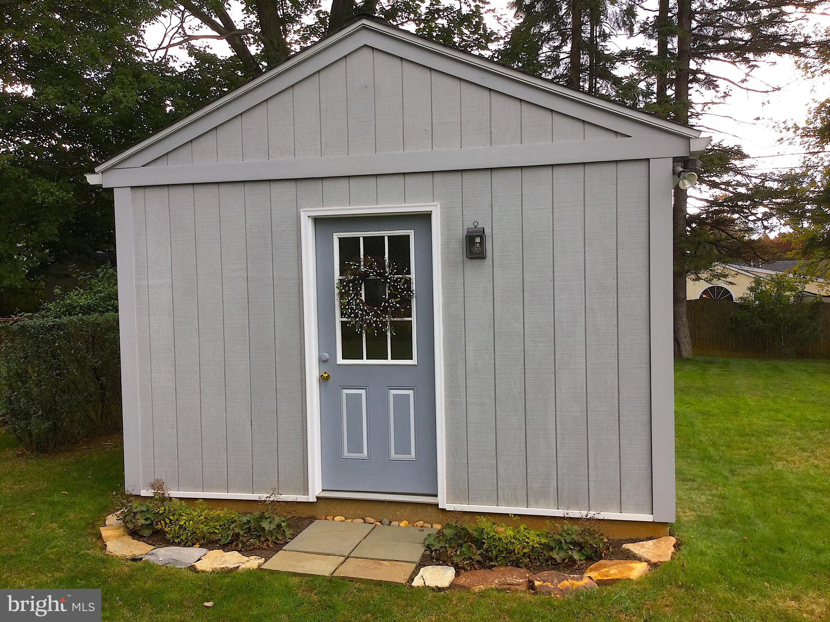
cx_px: 415
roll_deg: +0.8
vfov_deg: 45.4
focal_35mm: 31
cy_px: 311
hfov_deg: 58.4
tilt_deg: -2.5
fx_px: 743
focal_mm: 3.3
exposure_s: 1/233
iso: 25
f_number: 2.4
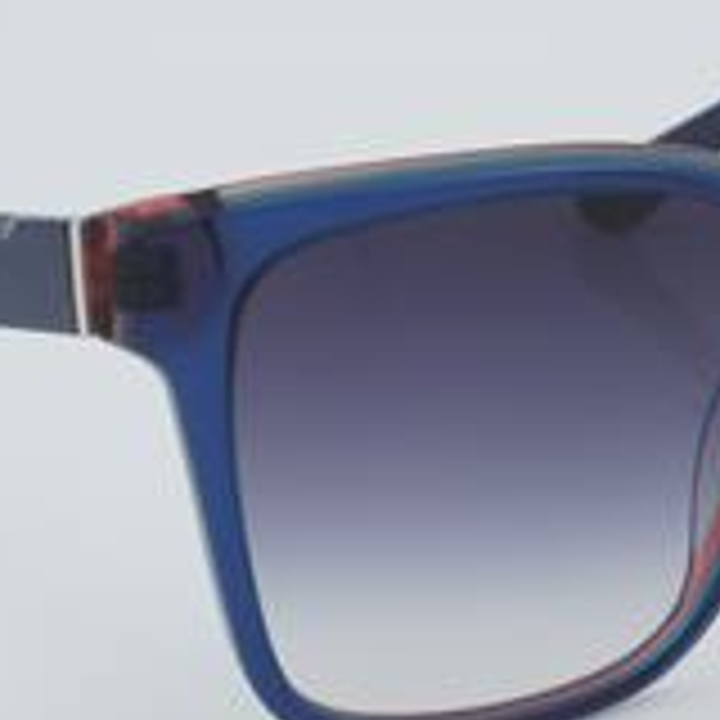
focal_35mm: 159
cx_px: 513
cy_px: 338
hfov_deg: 11.0
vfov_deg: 11.0
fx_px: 3742
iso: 100
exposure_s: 1/4
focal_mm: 50
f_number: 32
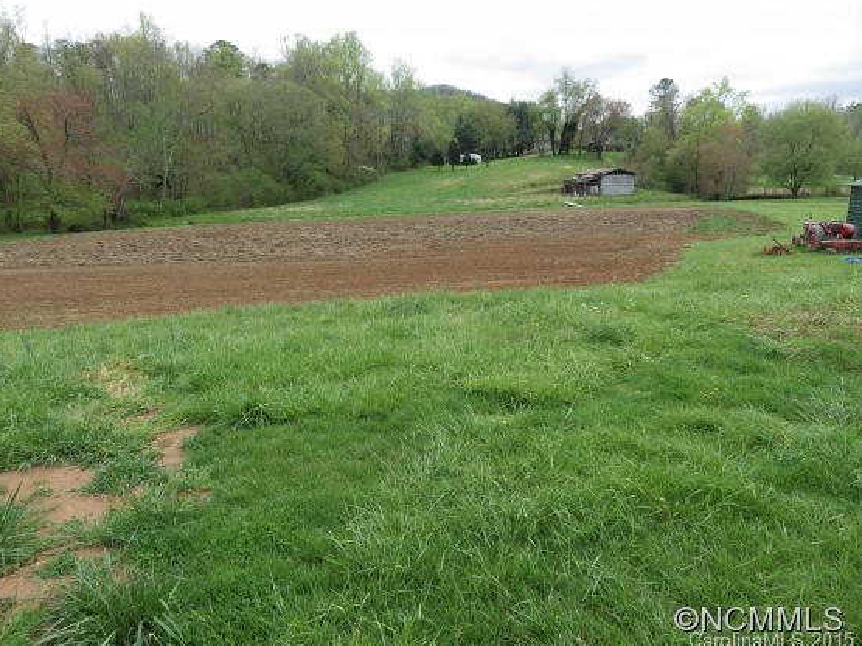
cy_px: 317
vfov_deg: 58.9
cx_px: 416
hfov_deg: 73.9
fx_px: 573
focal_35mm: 23
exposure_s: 1/640
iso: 100
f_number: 3.1
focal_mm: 4
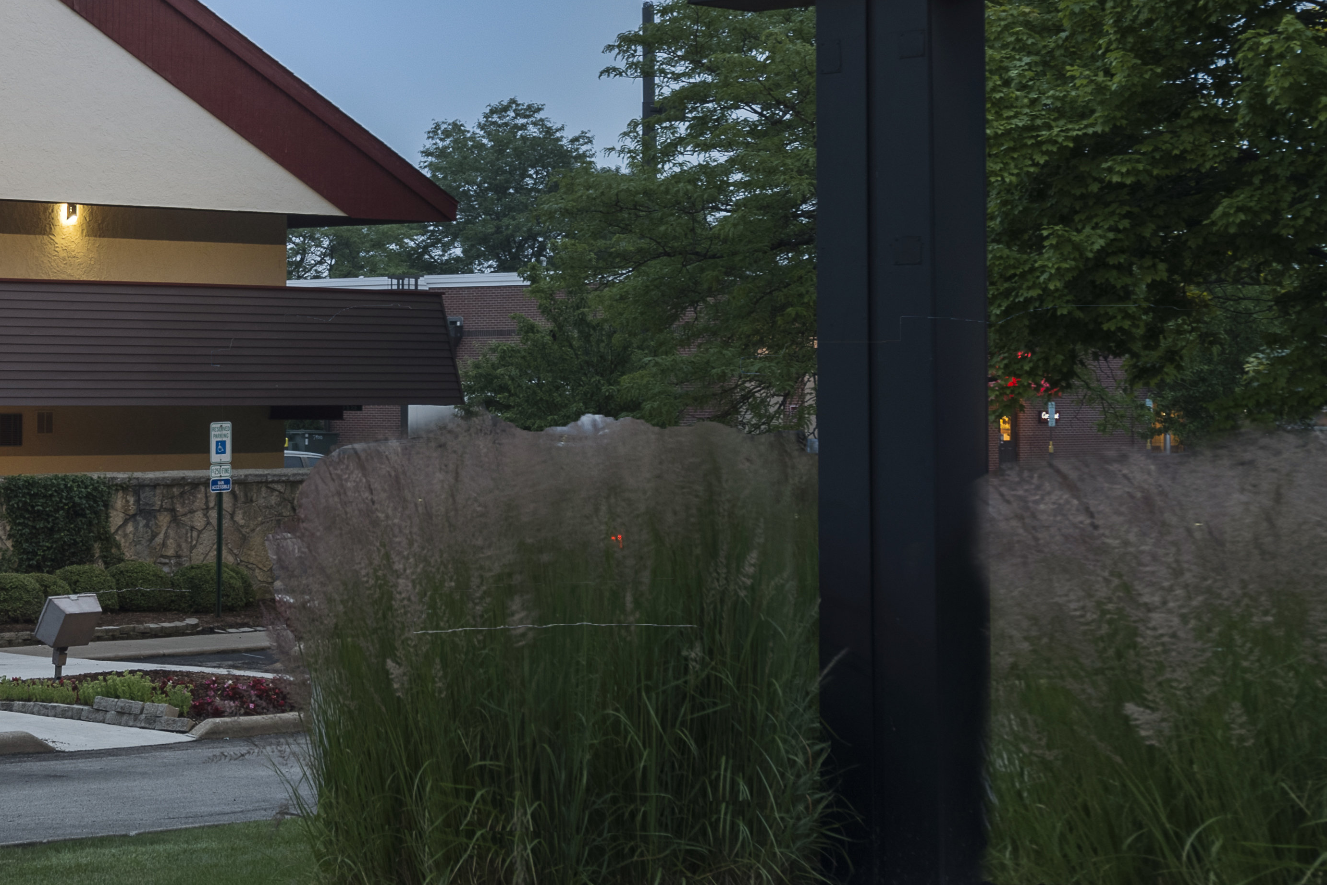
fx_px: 3355
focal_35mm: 91
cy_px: 80
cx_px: 356
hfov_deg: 22.2
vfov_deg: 14.9
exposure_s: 1/20
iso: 250
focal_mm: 35
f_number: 8
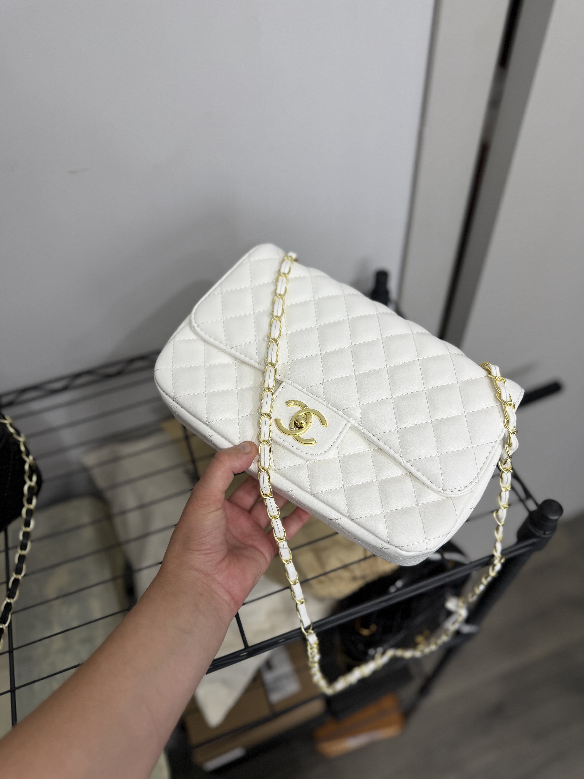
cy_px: 390
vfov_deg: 71.6
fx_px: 540
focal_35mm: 24
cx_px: 292
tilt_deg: -51.2
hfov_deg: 56.8
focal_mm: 6.76
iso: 80
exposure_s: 1/121
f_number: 1.78
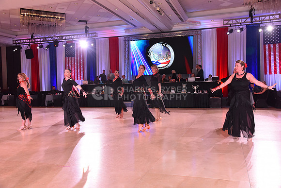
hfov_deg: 58.7
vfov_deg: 41.1
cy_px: 94
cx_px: 140
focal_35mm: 32
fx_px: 250
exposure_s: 1/250
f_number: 6.3
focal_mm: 32
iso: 2500
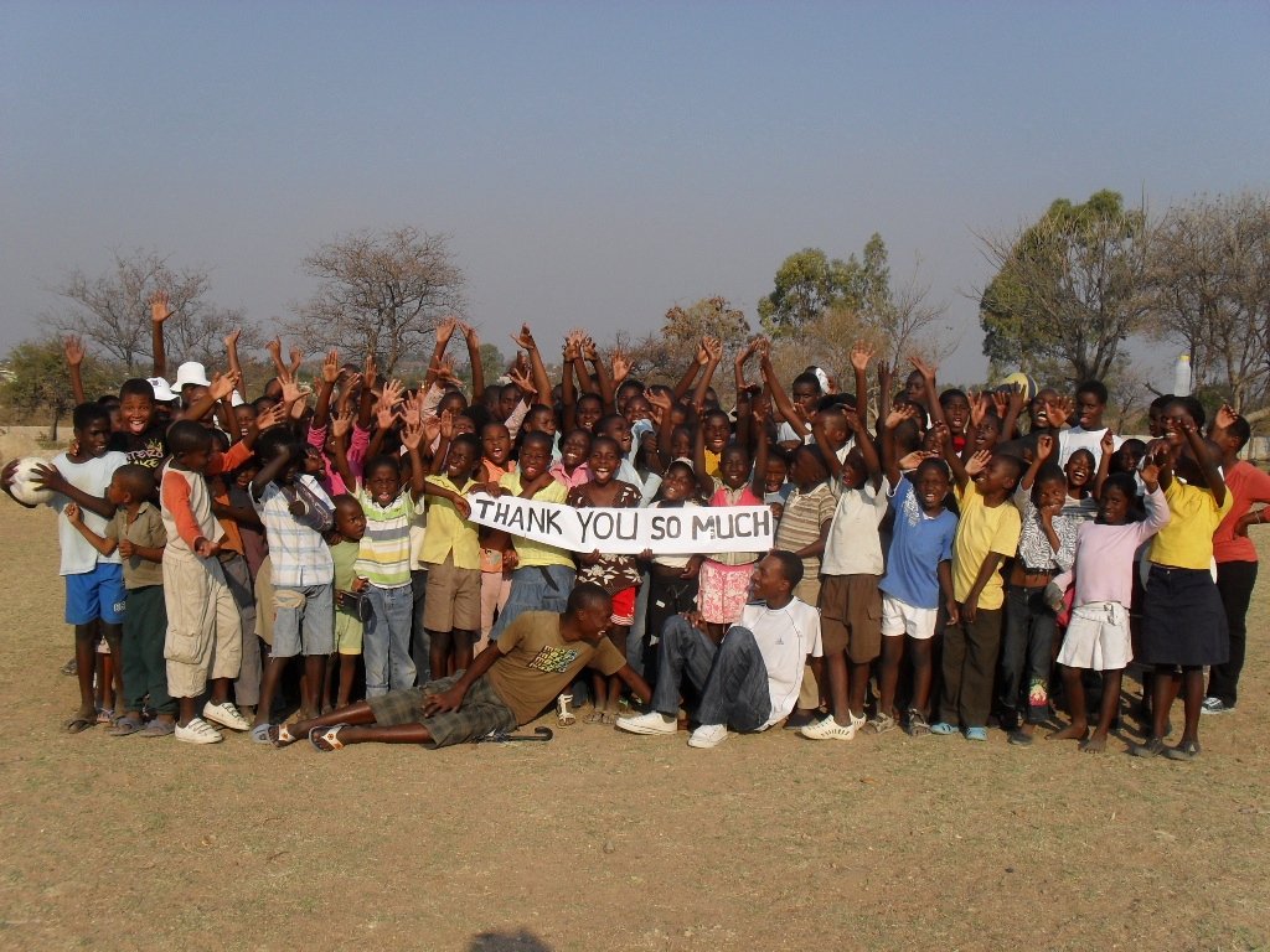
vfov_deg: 40.7
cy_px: 476
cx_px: 635
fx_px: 1284
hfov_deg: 52.6
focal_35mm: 35
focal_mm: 6.3
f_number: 8.4
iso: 100
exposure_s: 1/250
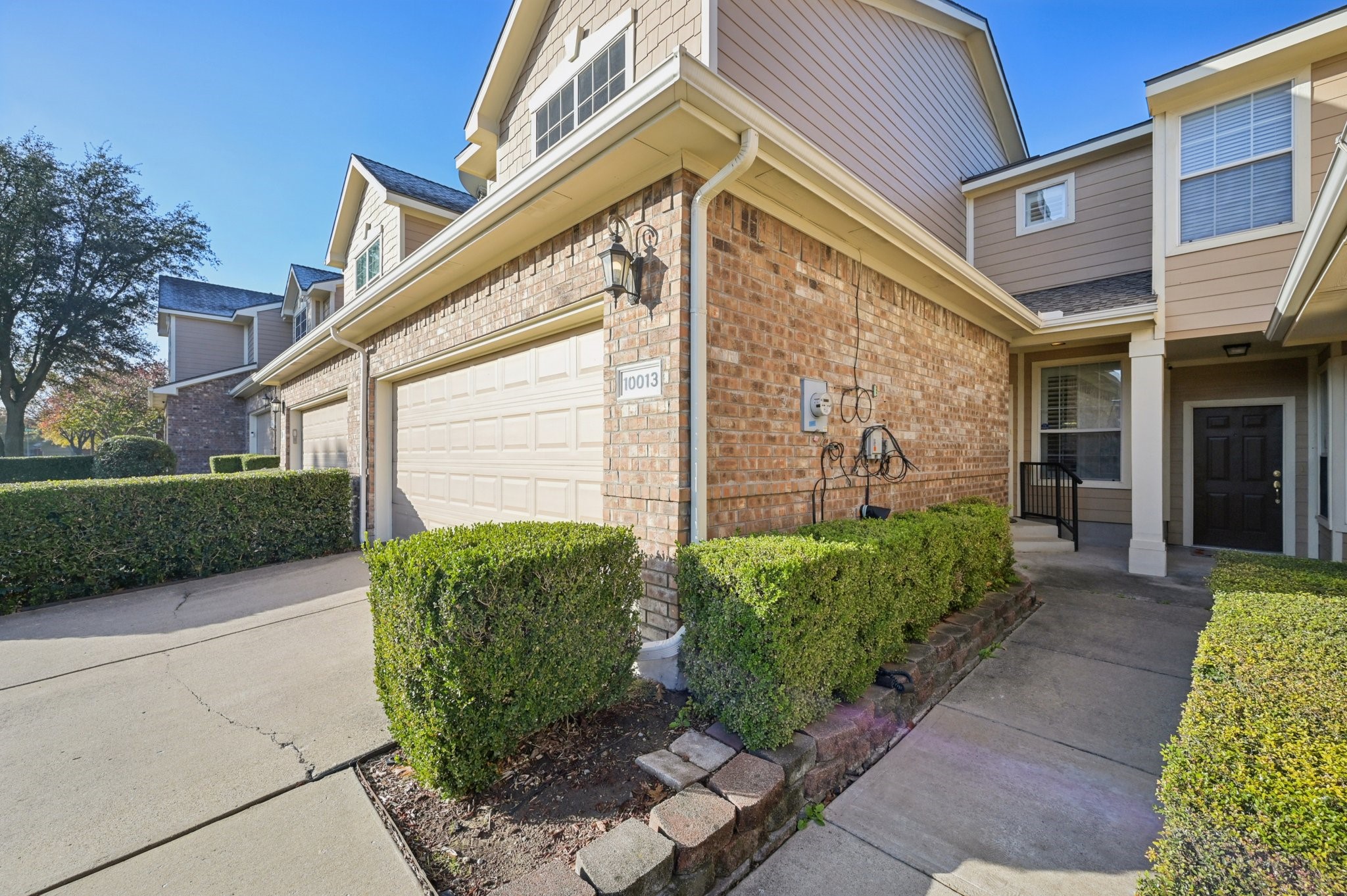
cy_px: 448
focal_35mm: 14
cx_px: 674
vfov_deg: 81.1
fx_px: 523
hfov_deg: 104.3
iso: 250
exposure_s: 1/250
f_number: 9
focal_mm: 14
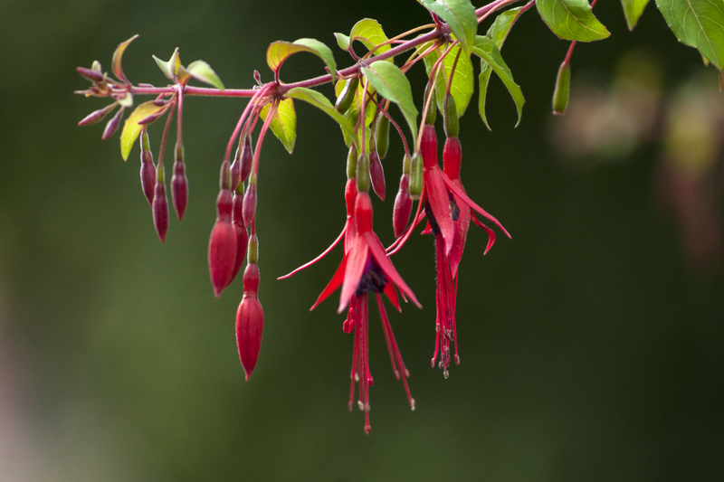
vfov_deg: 3.7
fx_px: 7540
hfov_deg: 5.5
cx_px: 362
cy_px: 241
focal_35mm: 375
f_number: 5.6
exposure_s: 1/125
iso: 100
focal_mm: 250
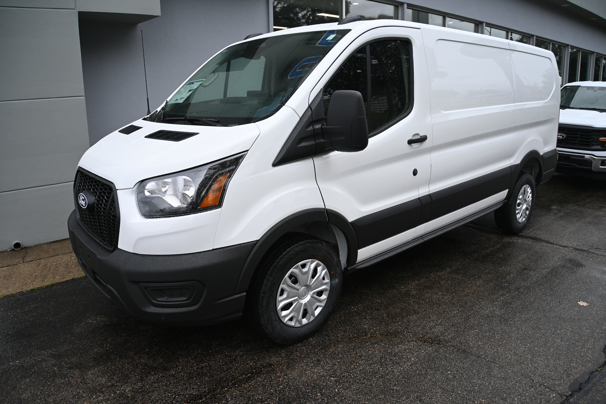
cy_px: 202
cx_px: 303
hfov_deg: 43.0
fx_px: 770
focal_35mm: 46
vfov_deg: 29.4
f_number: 5.6
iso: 110
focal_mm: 30.5
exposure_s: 1/250
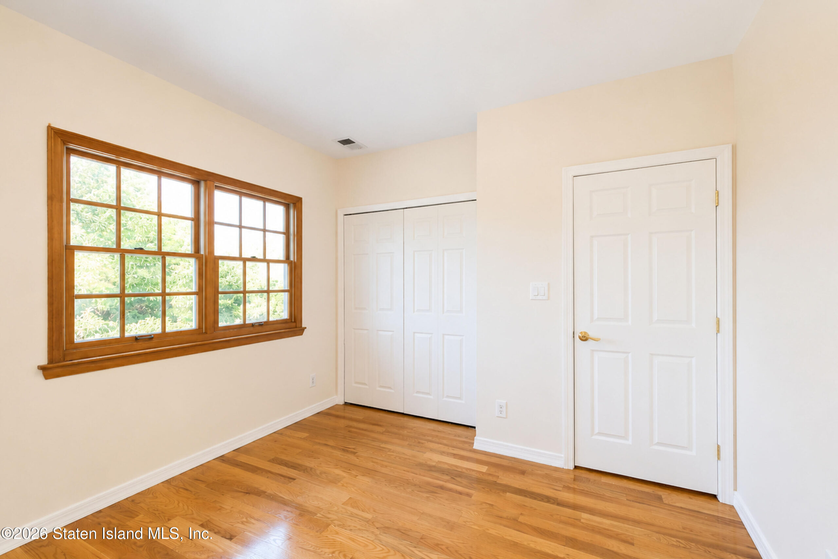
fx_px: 349
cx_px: 419
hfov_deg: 100.4
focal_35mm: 15
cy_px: 280
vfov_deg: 77.3
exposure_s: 1/60
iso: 1000
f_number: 6.4
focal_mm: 10
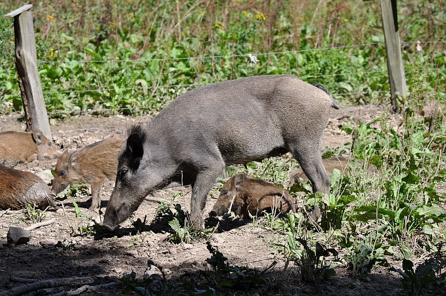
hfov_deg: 10.2
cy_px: 148
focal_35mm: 202
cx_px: 223
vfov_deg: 6.8
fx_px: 2505
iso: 200
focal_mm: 135
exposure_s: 1/320
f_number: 9
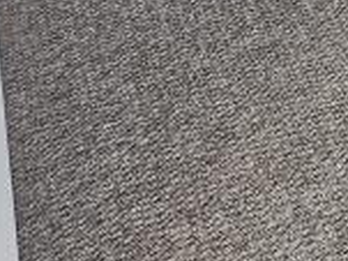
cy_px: -363
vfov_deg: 12.9
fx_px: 884
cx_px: 834
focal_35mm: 88
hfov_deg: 14.5
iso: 25
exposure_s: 1/100
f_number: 1.9
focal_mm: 2.2
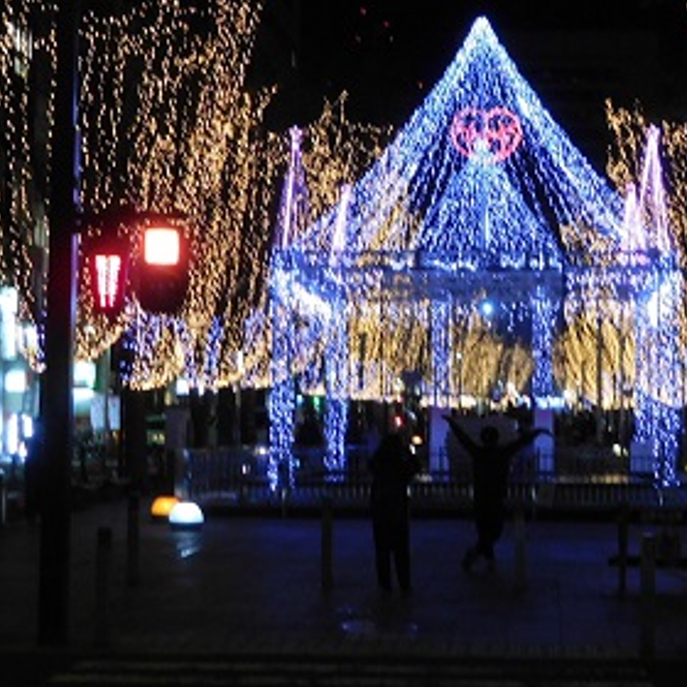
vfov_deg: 19.0
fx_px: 2043
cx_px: 439
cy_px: 194
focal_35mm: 91
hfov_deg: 19.0
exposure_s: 1/20
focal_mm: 8
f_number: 4
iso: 400
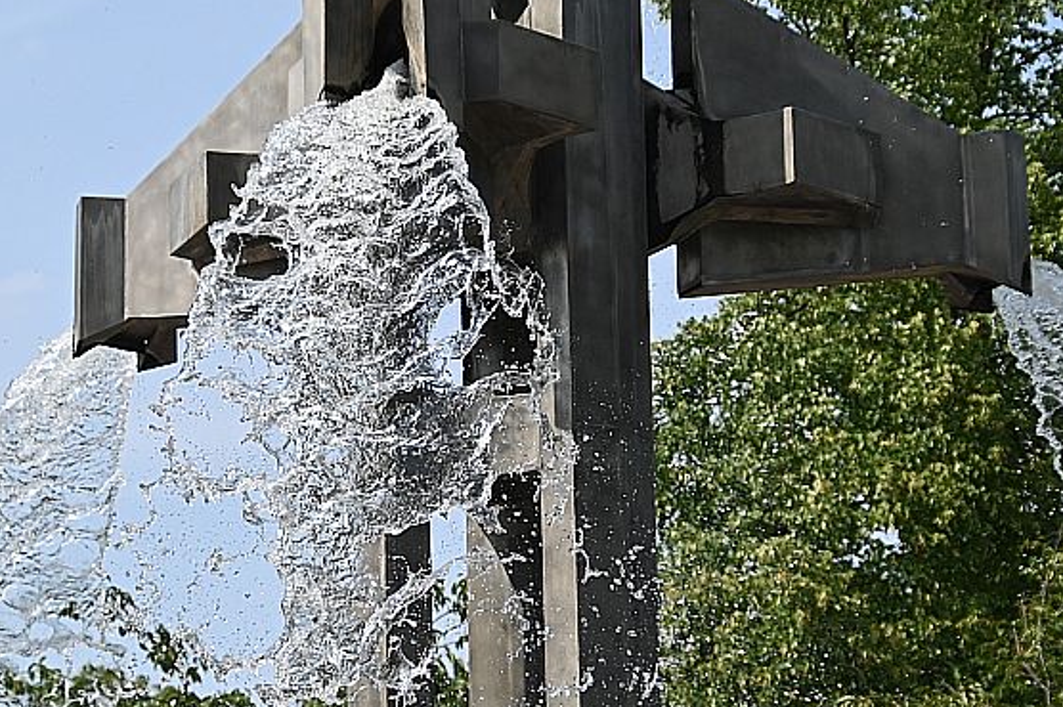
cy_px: 319
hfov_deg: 12.7
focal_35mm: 162
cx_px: 518
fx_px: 4780
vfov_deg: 8.5
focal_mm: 50
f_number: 4.5
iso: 400
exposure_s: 1/4000
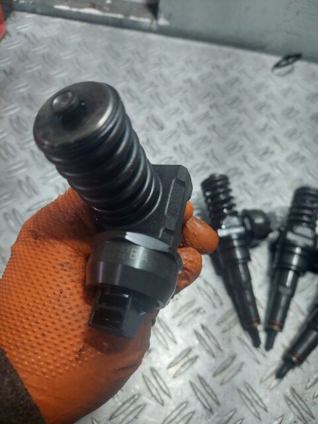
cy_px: 212
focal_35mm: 25
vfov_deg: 69.4
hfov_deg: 54.9
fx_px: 306
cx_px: 159
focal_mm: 5.23
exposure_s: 1/100
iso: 80
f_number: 1.8
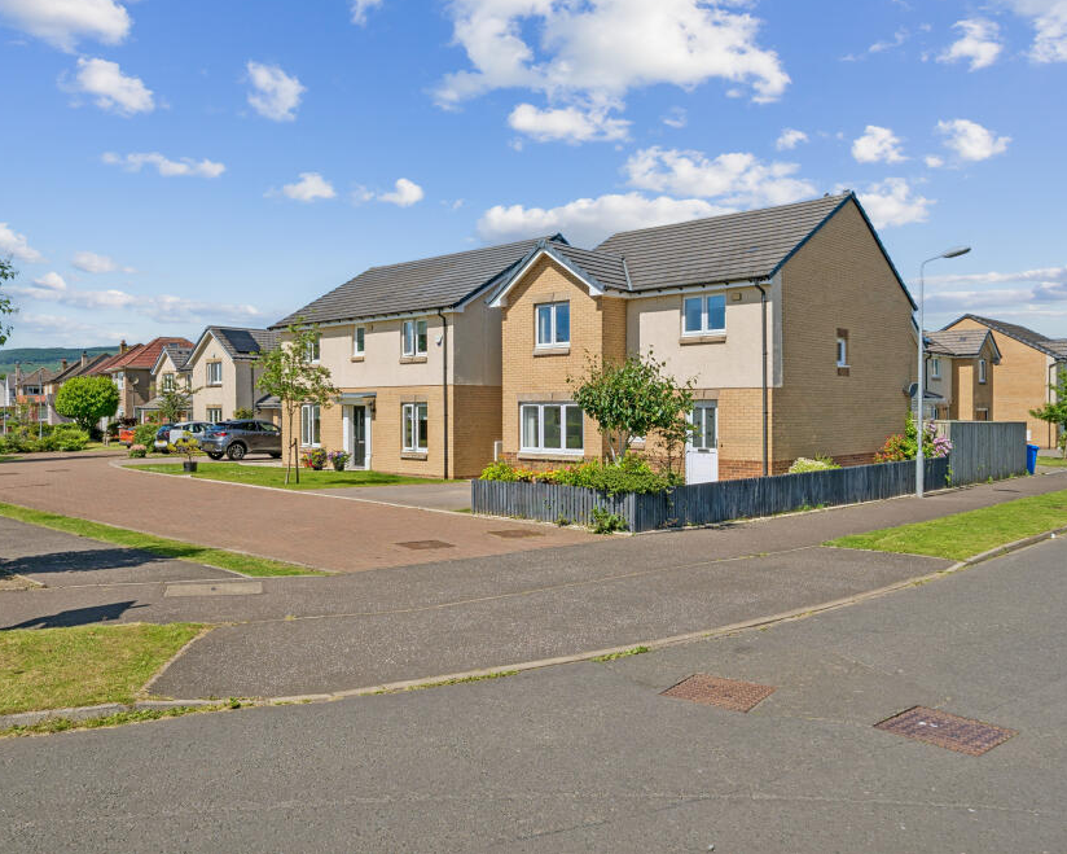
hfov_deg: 62.2
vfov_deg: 51.5
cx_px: 501
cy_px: 413
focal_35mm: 28
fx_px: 884
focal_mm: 24
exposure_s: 1/100
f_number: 13
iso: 80
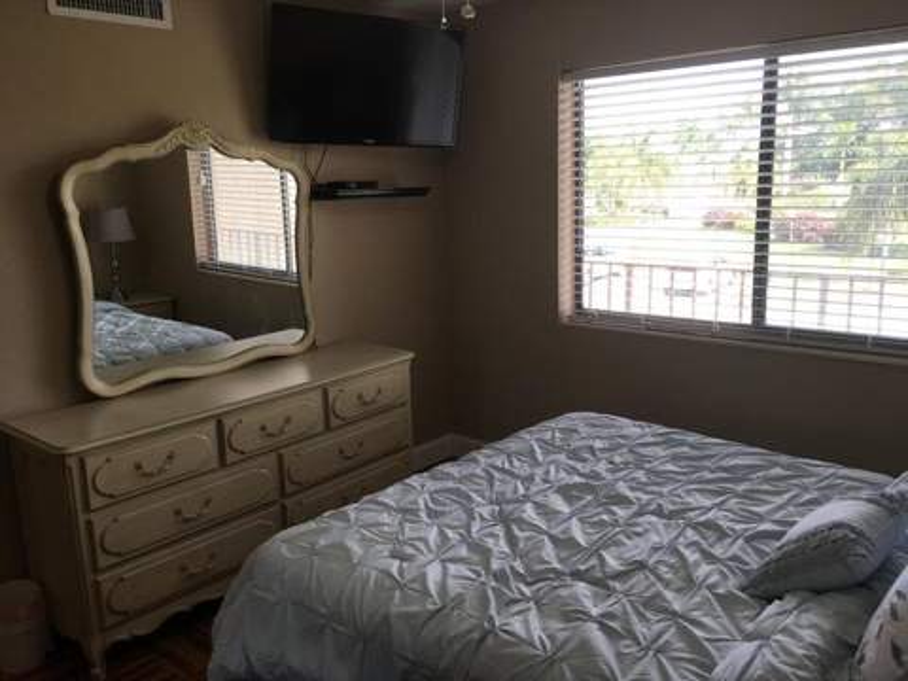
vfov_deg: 48.2
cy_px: 340
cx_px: 454
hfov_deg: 61.7
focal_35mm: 29
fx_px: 761
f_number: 2.2
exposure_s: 1/120
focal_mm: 4.15
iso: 32
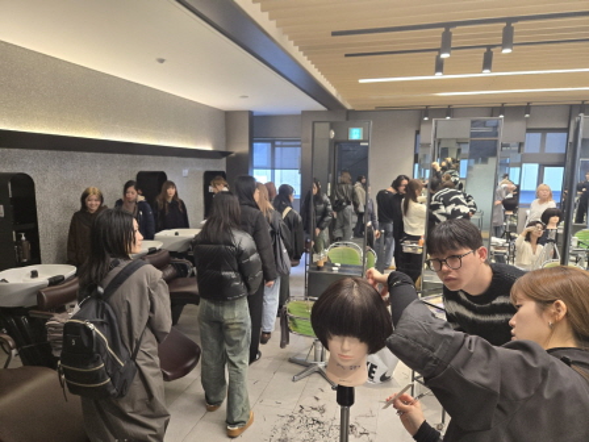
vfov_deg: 58.9
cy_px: 221
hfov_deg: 73.9
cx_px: 294
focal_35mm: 23
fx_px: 391
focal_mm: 5.4
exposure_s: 1/120
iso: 200
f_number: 1.8
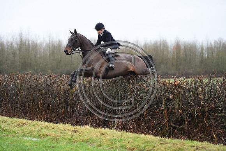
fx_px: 728
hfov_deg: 17.7
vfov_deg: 11.8
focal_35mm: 116
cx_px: 113
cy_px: 76
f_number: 3.2
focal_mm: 116
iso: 2500
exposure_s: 1/1250
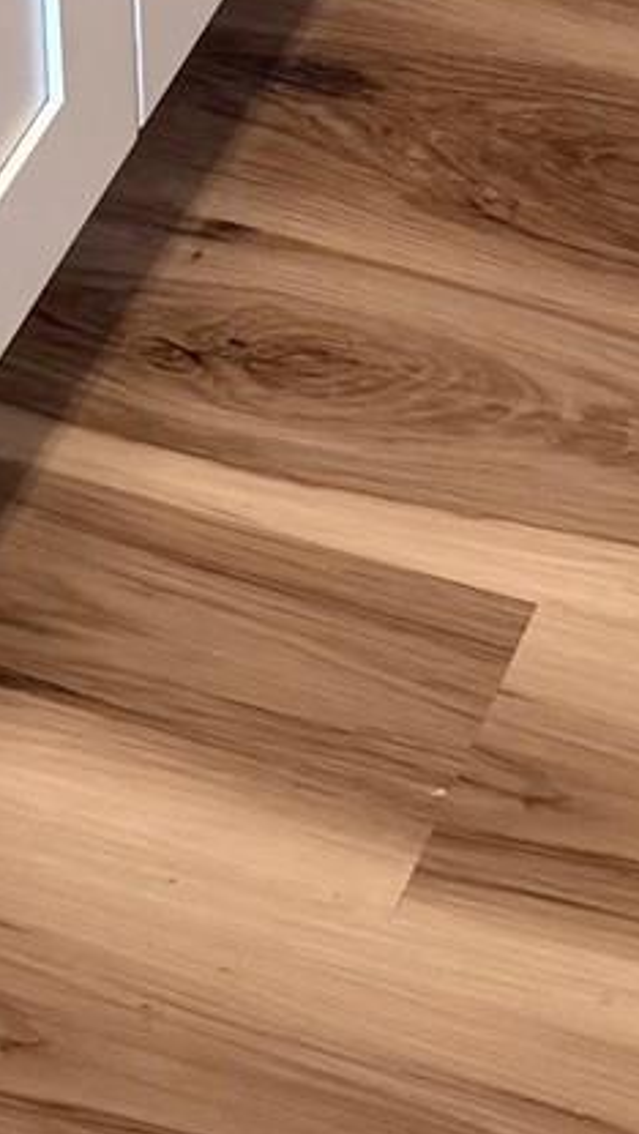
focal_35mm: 145
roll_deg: +2.3
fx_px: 4360
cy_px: -1656
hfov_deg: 8.4
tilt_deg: -15.1
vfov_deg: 11.8
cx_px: 431
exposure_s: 1/60
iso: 160
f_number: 1.78
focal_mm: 6.76
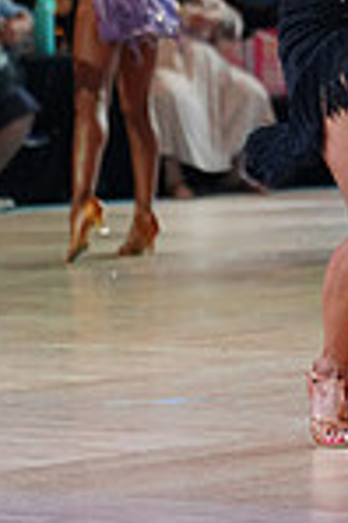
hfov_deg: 5.0
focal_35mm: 273
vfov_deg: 7.5
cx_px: 631
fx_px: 3967
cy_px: -140
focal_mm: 70
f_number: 2.8
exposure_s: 1/500
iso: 2000
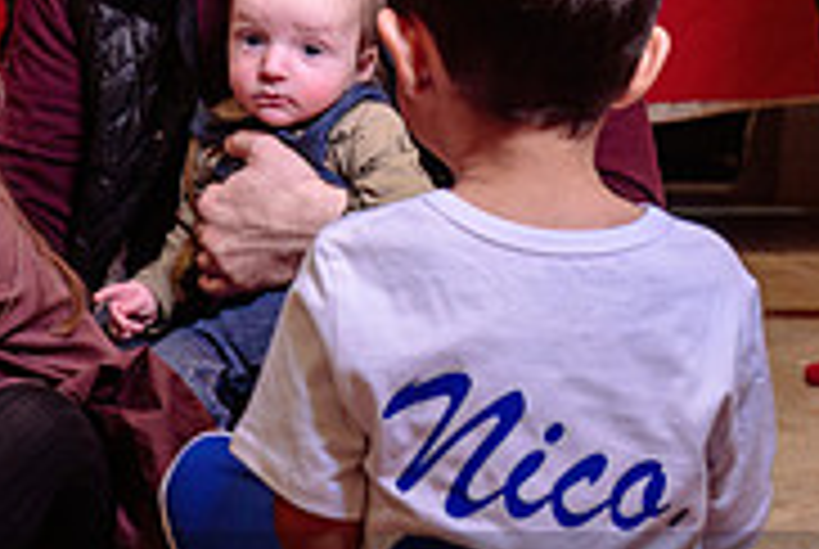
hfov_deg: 17.3
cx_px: 53
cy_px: 119
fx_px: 2643
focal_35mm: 116
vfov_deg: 11.8
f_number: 4
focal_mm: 32.5
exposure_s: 1/60
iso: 500
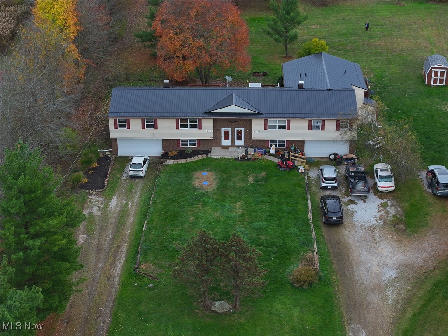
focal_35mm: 70
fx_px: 906
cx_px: 224
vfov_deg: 21.0
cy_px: 168
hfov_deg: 27.8
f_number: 2.8
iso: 100
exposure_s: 1/160
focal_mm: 19.35
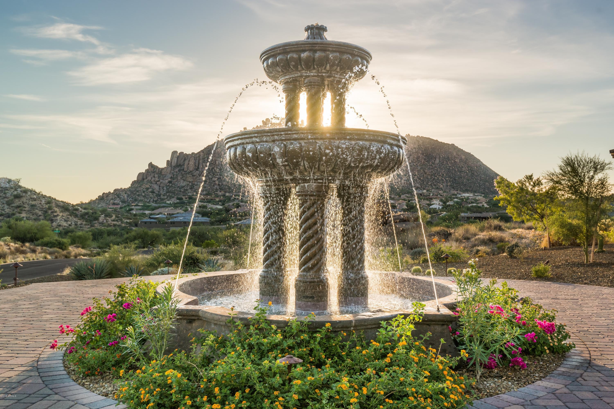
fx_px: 597
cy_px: 204
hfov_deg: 54.4
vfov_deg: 37.9
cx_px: 307
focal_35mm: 35
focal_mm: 35
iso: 200
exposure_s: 1/200
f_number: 8
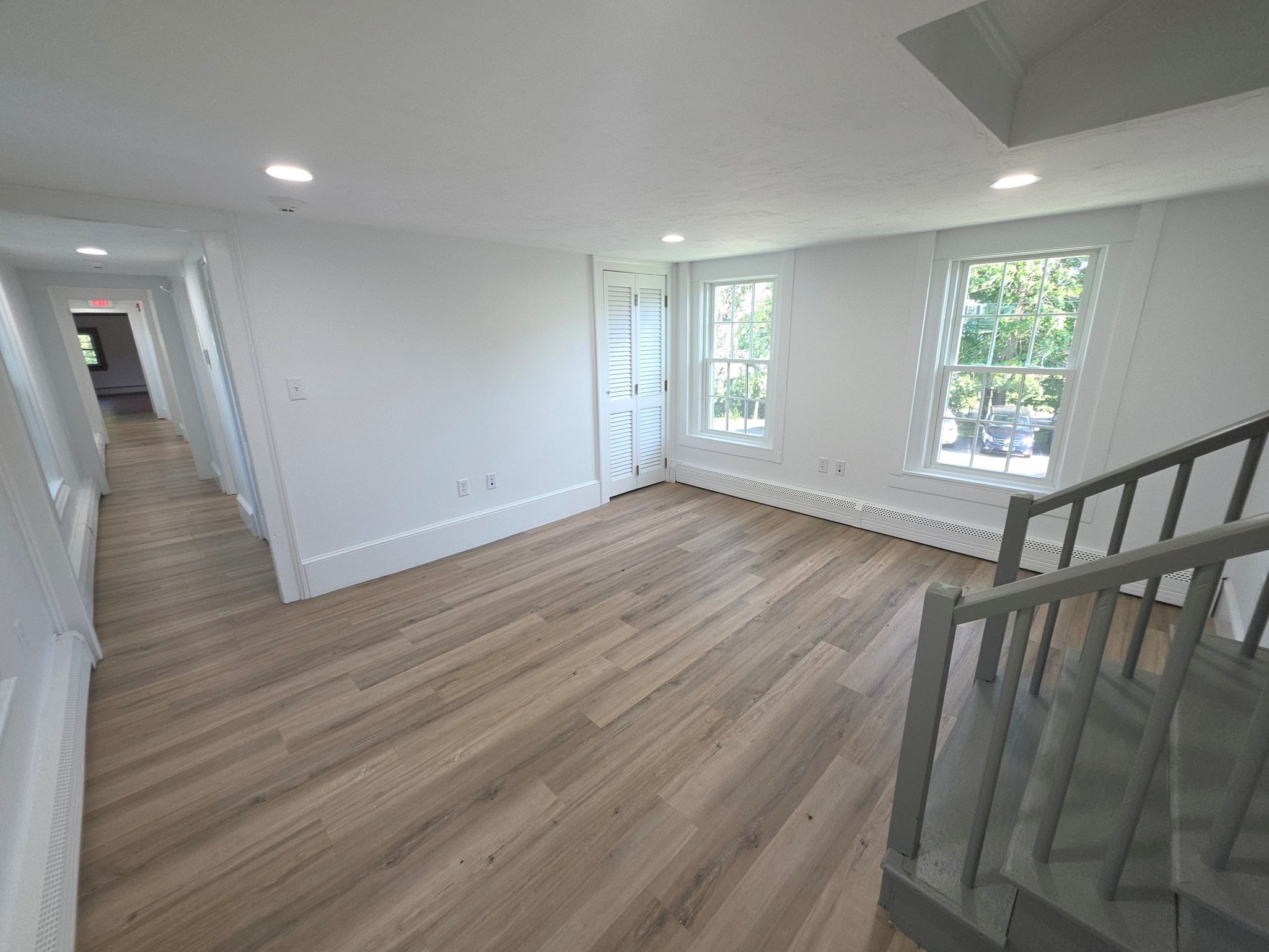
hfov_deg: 106.2
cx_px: 634
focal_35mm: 13
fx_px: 477
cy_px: 476
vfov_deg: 89.9
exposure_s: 1/60
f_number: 1.9
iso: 50
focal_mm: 2.2
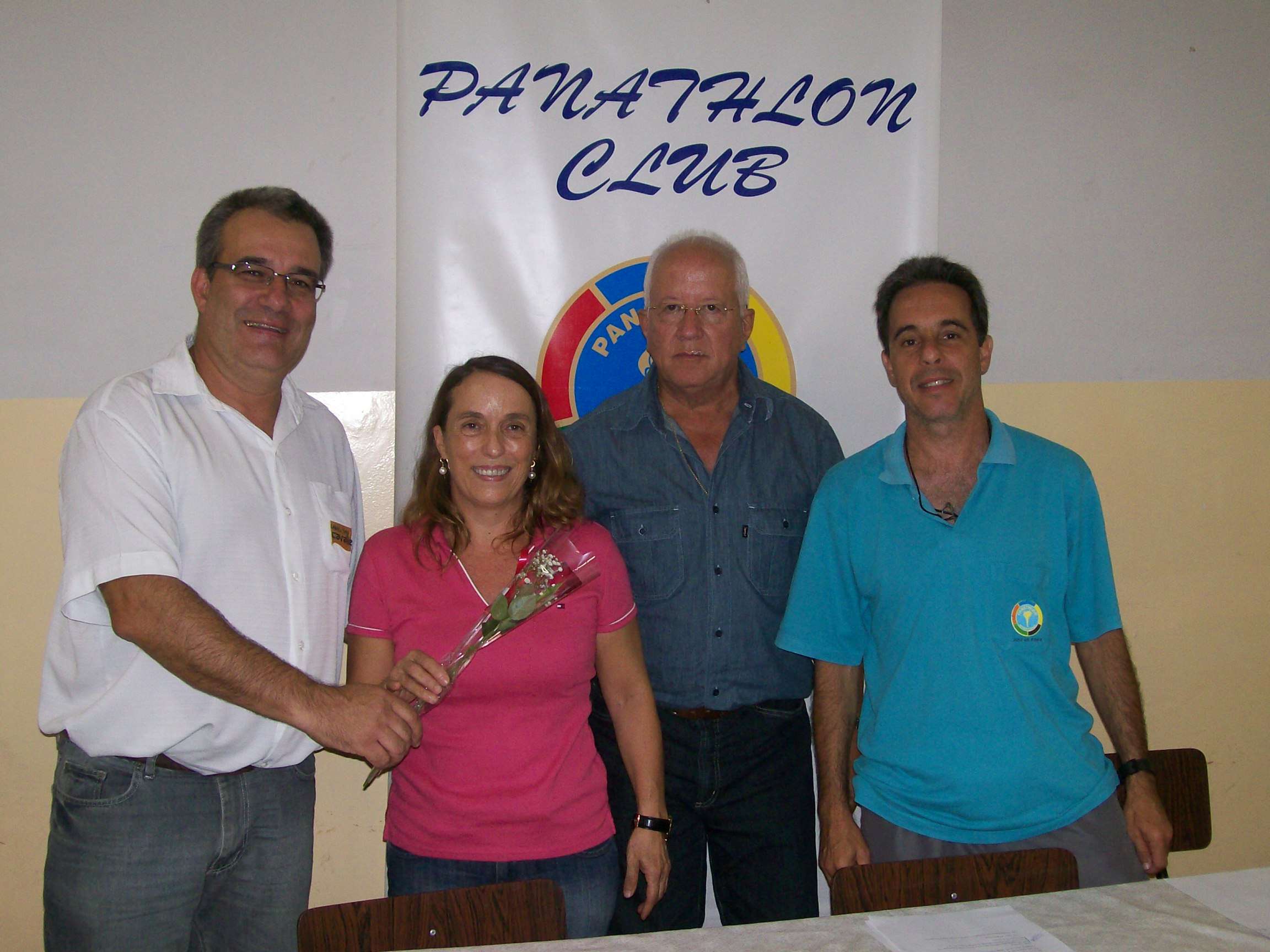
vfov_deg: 32.2
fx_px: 1651
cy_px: 476
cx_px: 635
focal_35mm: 45
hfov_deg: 42.1
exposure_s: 1/73.1
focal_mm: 7.6
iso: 140
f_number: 3
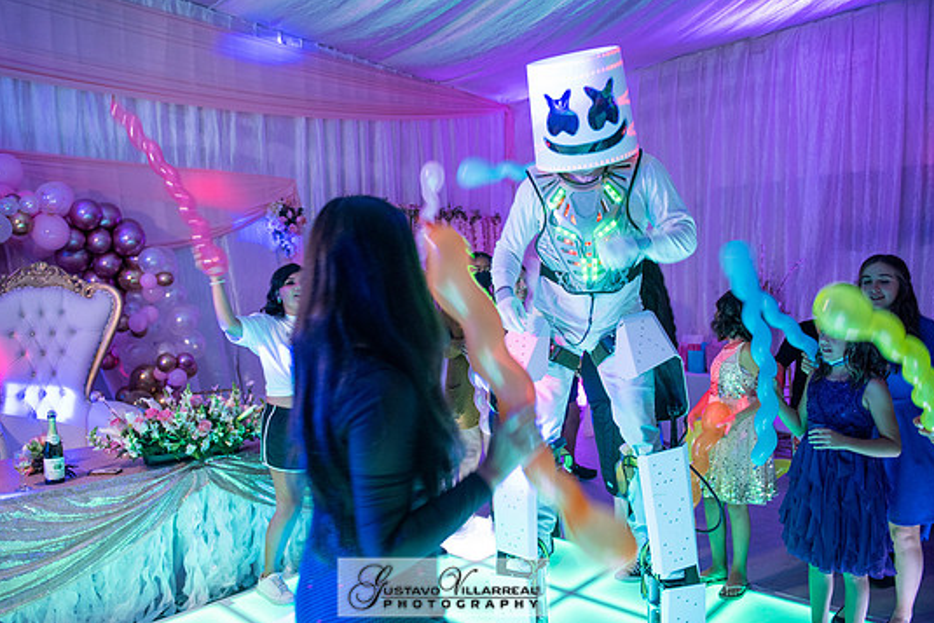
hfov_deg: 69.3
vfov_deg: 49.6
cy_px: 317
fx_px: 675
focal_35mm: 26
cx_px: 443
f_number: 3.2
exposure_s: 1/60
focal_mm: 24
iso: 1250
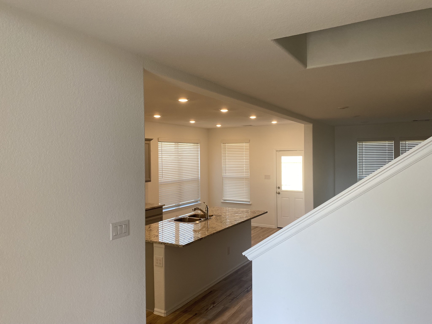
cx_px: 216
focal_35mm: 26
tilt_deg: -1.8
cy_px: 162
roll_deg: +0.2
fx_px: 324
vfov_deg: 53.1
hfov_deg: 67.3
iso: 64
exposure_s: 1/120
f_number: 1.8
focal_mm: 4.25
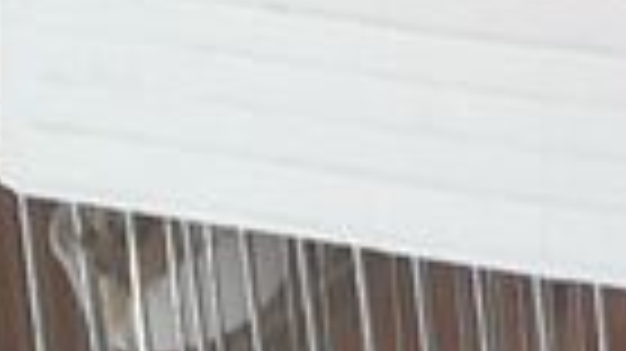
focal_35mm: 204
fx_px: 3384
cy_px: -716
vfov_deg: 5.6
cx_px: 1351
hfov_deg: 9.7
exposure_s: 1/50
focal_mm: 3.98
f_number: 1.8
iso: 80
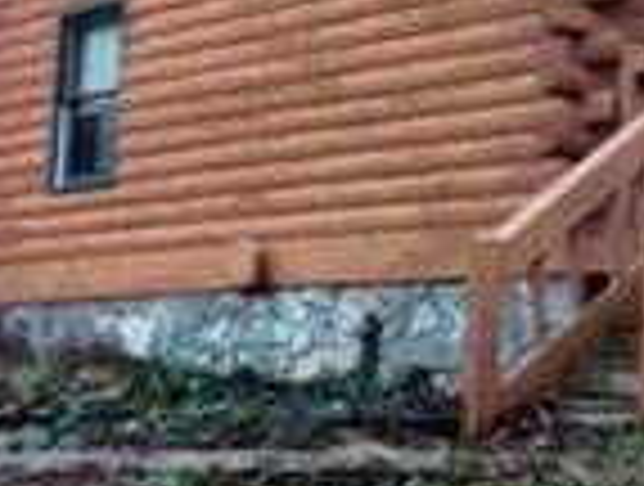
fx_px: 1865
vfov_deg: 14.6
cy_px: -22
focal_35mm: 100
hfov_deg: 18.7
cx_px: 743
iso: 80
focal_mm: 5.7
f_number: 2.9
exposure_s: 1/100
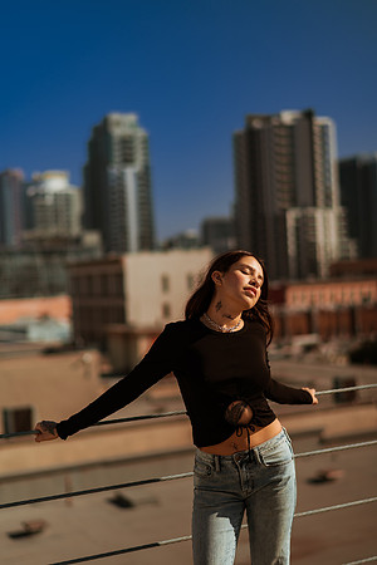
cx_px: 188
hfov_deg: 23.4
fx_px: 911
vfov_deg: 34.5
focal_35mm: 58
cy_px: 282
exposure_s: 1/8000
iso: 50
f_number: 1.8
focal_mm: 58
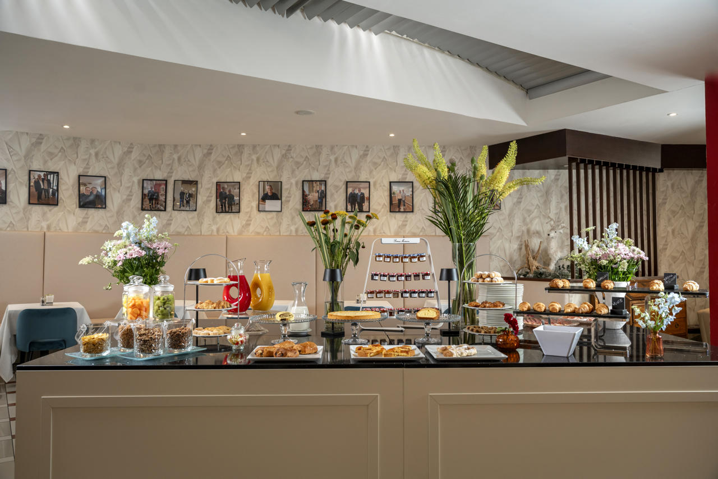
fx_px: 582
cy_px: 240
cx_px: 359
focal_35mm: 29
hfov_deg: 63.3
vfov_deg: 44.7
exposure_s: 1/80
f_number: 5
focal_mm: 29.2
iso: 640
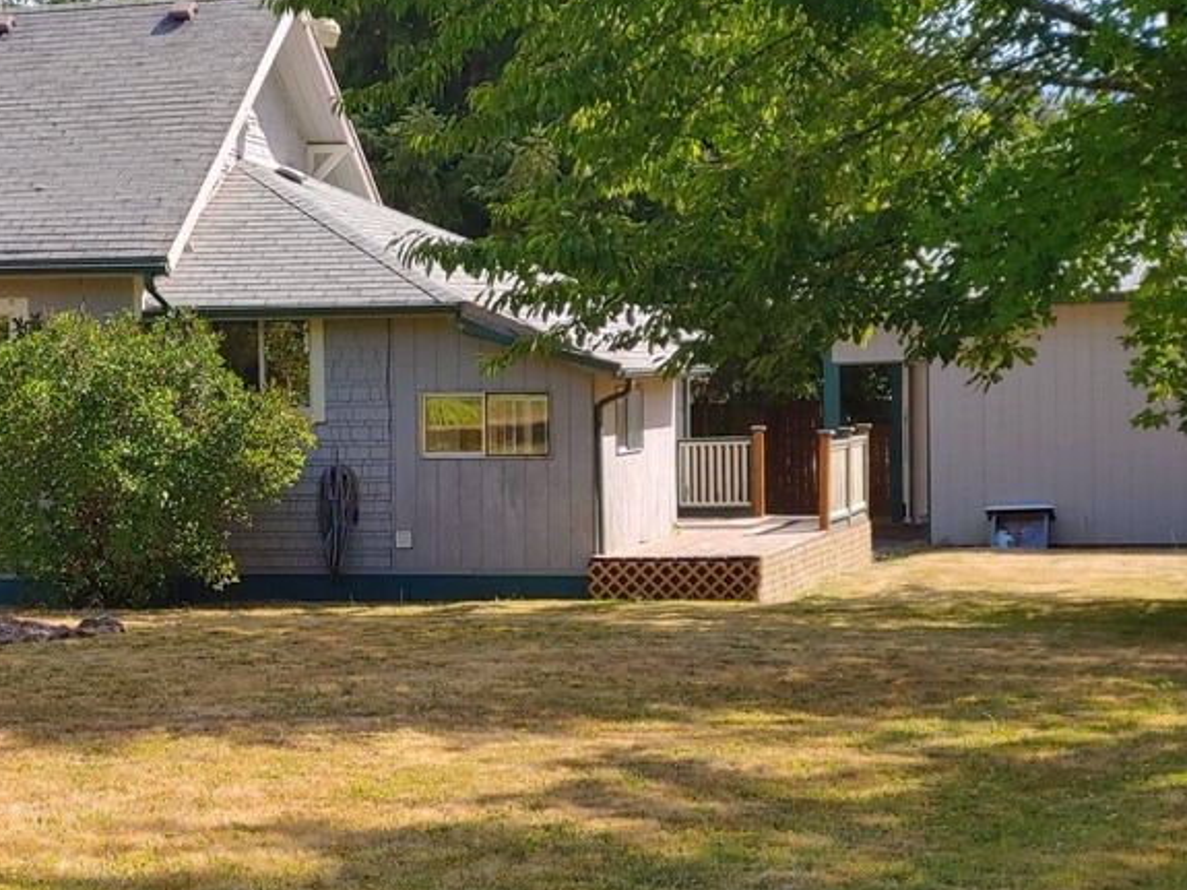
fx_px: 3051
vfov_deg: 16.6
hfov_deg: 21.6
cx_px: 165
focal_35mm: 89
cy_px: 533
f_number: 2.4
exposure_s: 1/206
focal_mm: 5.88
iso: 50
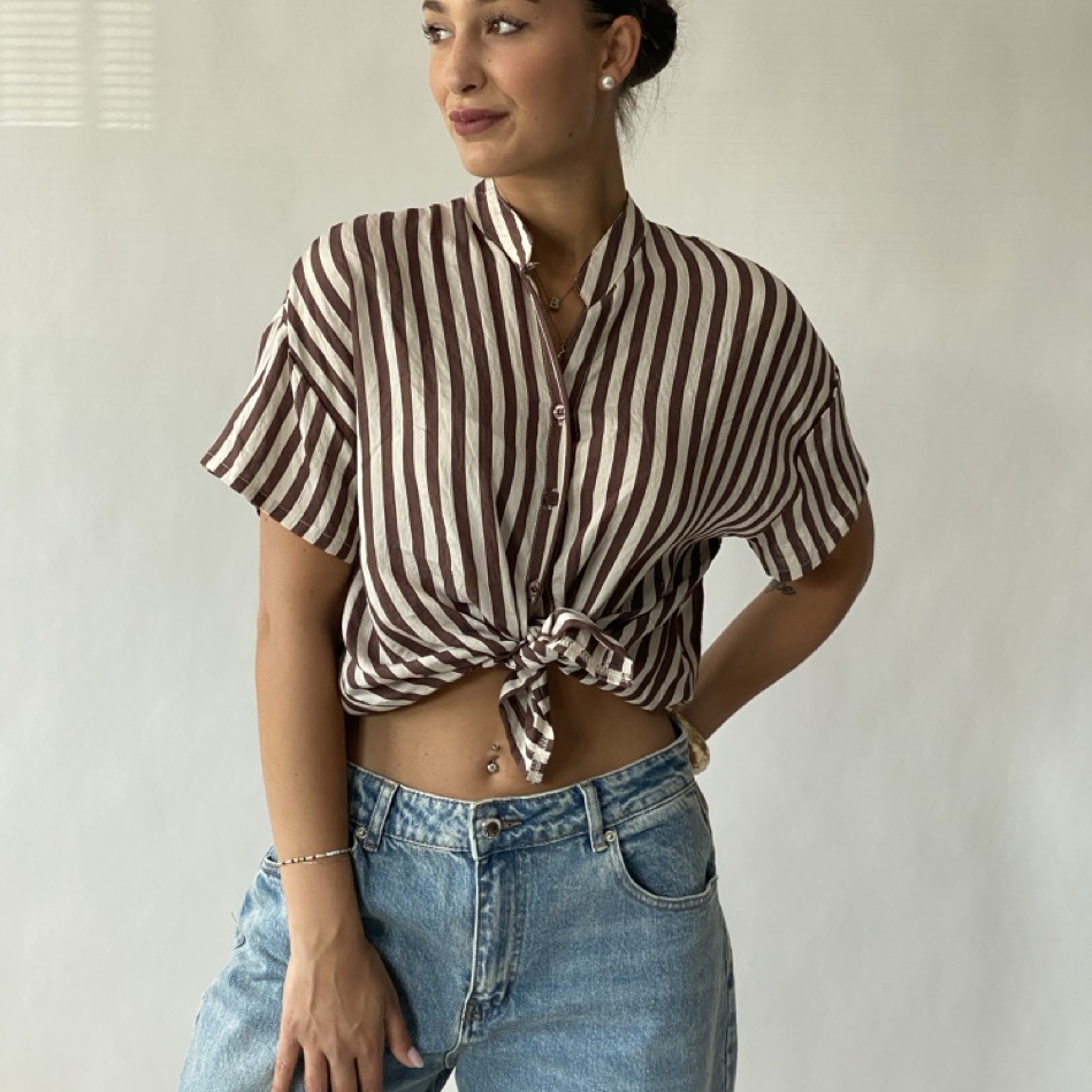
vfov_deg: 27.7
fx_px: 2213
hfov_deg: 27.7
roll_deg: -3.3
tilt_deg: -4.4
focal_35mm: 62
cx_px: 548
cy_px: 473
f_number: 2
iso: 100
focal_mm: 6
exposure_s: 1/122
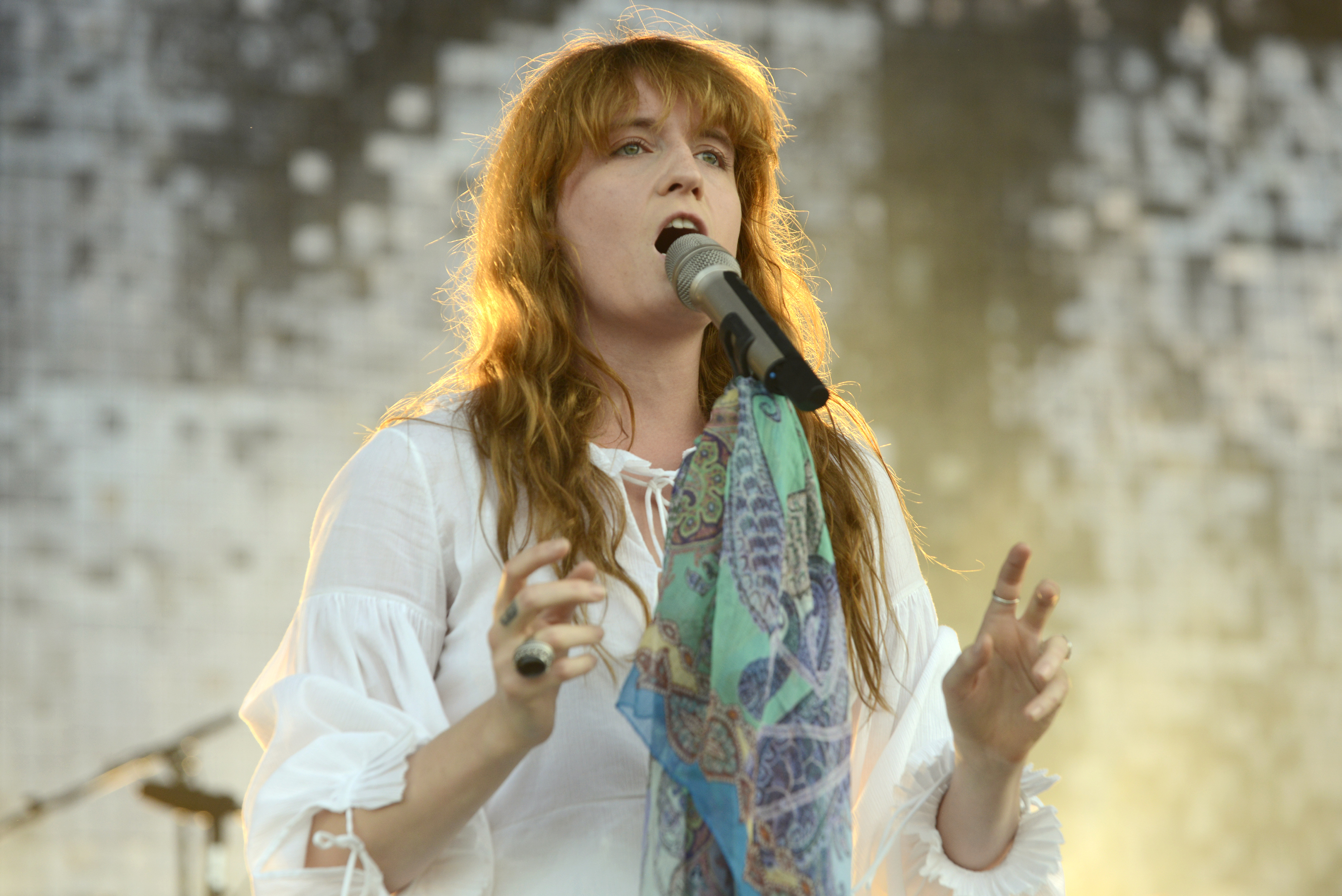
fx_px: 5593
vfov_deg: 9.2
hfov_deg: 13.7
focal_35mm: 150
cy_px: 448
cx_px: 671
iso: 640
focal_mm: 150
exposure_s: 1/640
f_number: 5
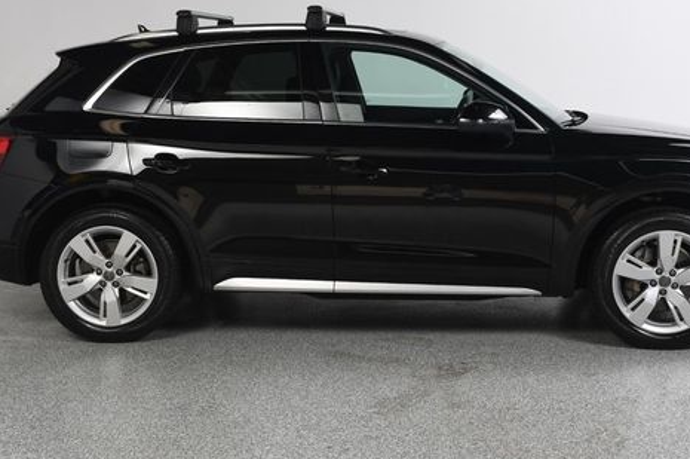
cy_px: 217
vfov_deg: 21.9
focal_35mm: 62
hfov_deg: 32.4
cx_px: 378
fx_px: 1187
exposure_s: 1/160
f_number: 9
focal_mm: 30
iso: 100
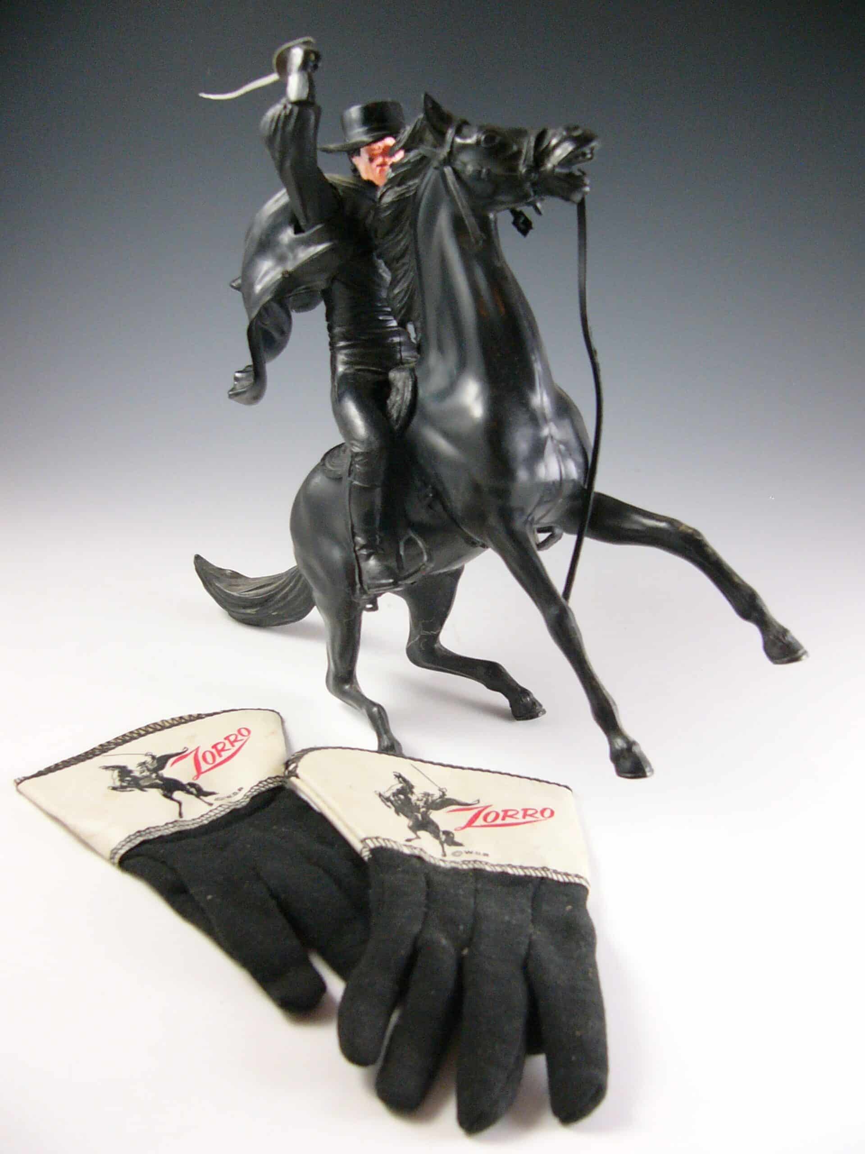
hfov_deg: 37.7
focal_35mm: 38
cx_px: 432
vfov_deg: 49.0
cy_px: 577
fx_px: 1266
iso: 200
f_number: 2.8
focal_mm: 6.3
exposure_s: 1/40
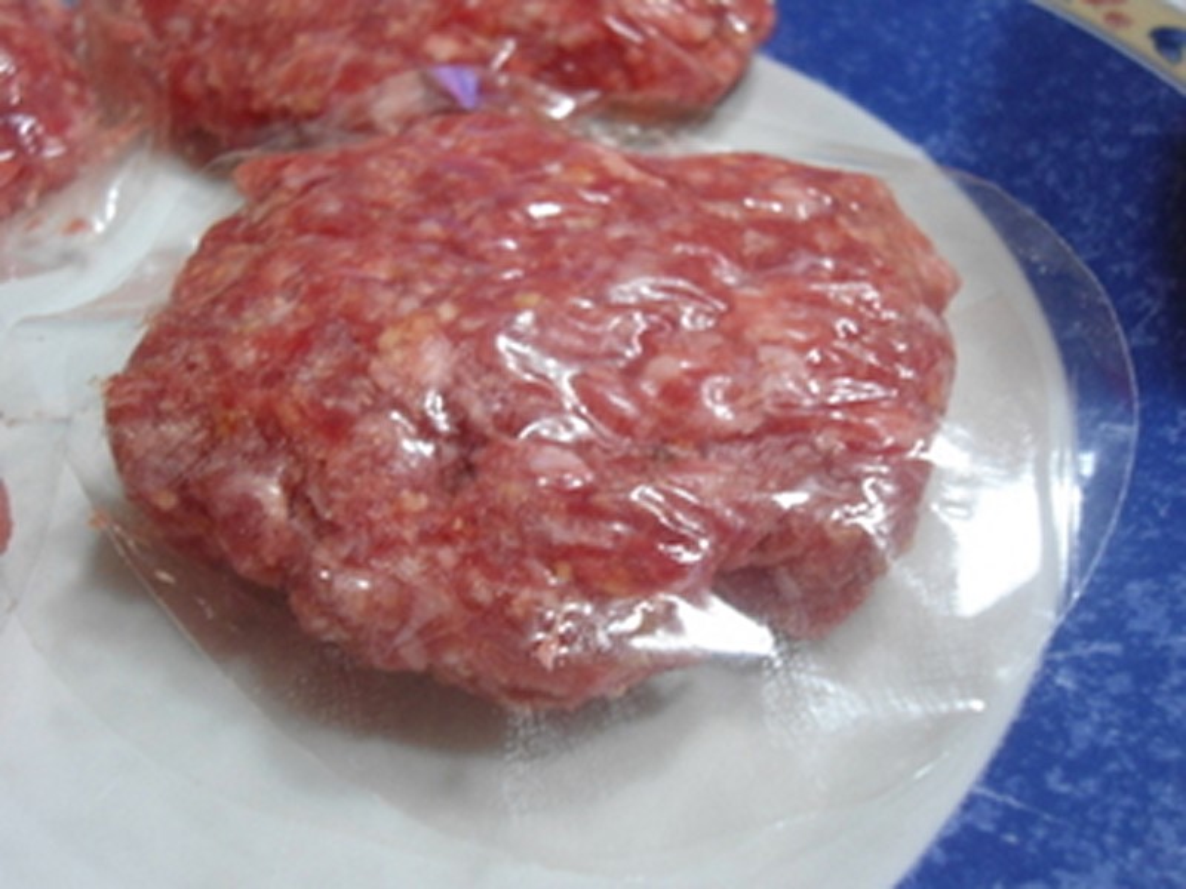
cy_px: 444
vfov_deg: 38.7
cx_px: 593
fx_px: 1268
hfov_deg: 50.1
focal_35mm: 37
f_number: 3.2
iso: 400
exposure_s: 1/25
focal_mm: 6.7
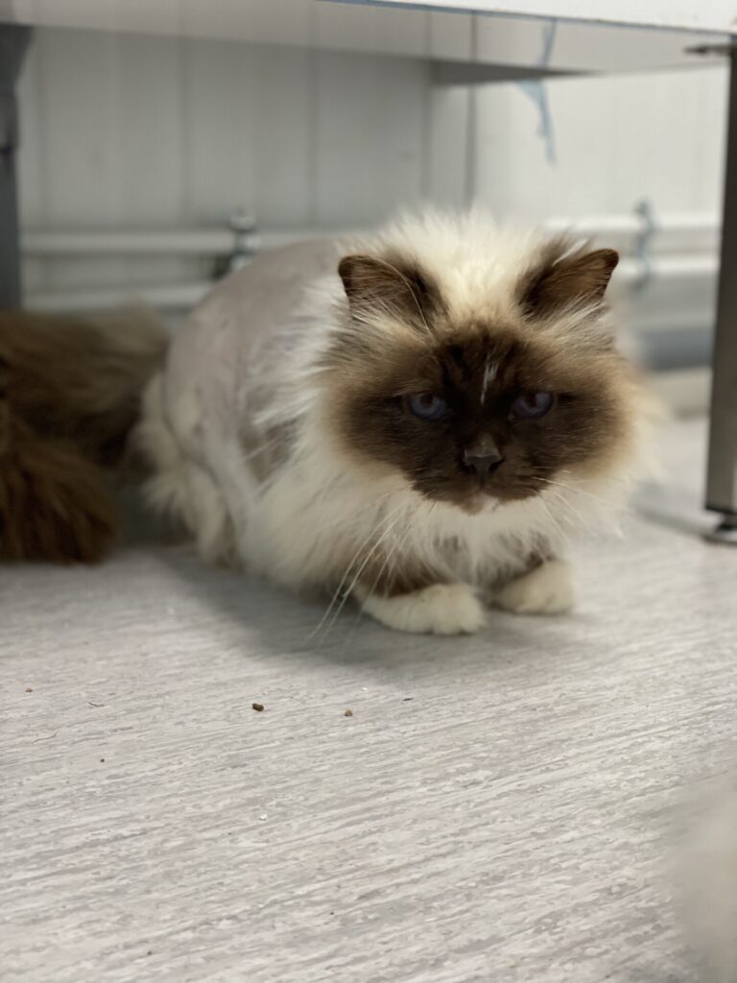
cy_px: 492
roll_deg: -0.4
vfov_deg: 36.8
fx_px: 1476
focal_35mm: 52
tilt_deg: -11.6
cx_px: 368
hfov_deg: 28.0
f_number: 2
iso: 250
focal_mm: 6
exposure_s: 1/100
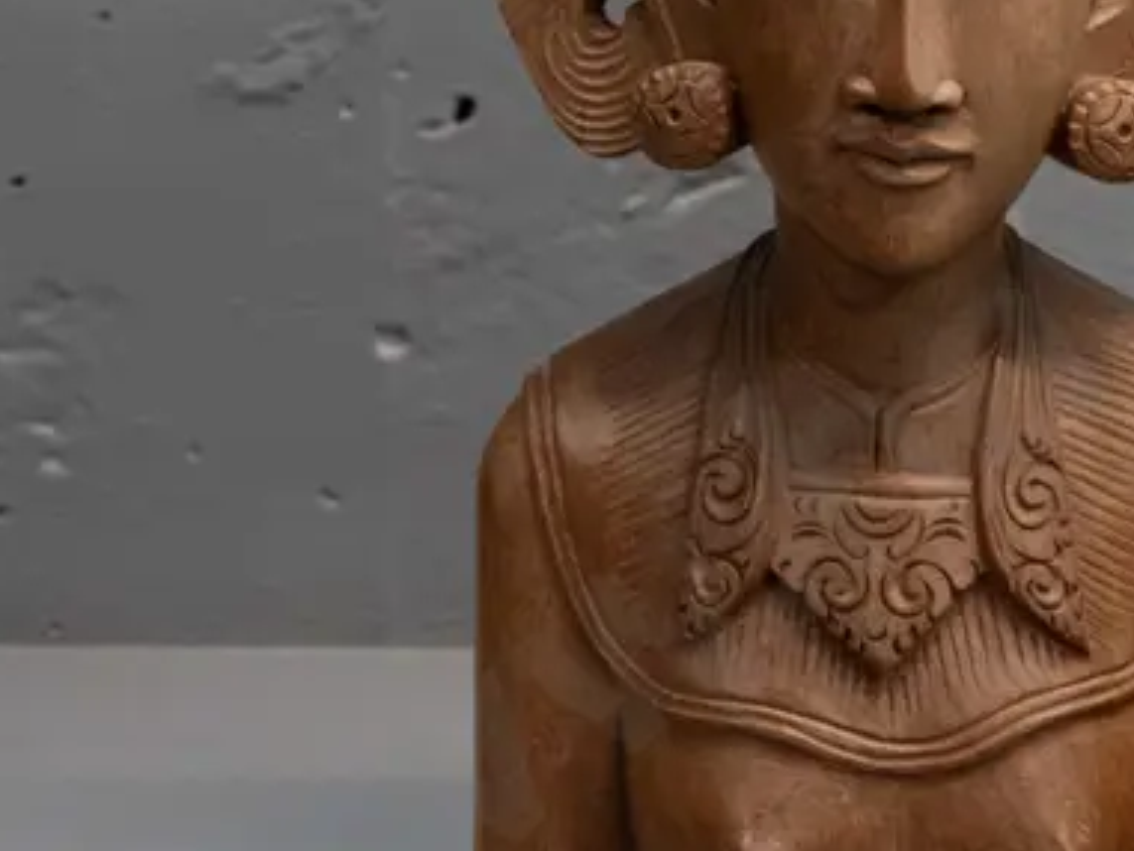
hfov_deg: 14.8
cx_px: 1363
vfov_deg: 11.4
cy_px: 104
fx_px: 4227
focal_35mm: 129
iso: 3200
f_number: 5.6
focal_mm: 24
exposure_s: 1/200
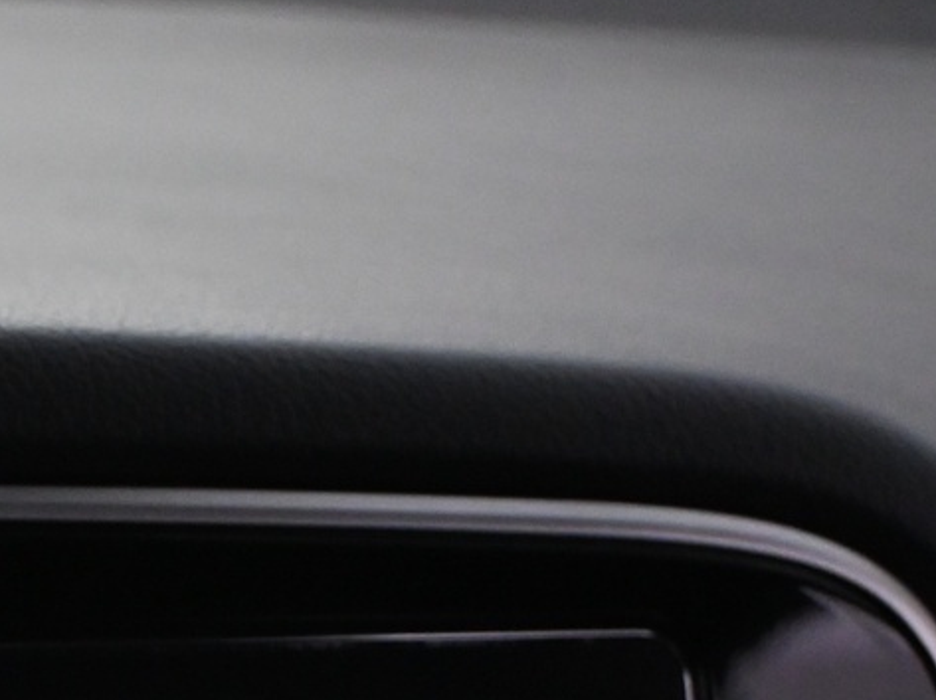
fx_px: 4809
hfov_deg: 10.9
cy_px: 1042
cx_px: -210
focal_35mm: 178
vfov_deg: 8.2
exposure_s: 1/100
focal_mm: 36
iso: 3200
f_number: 5.3
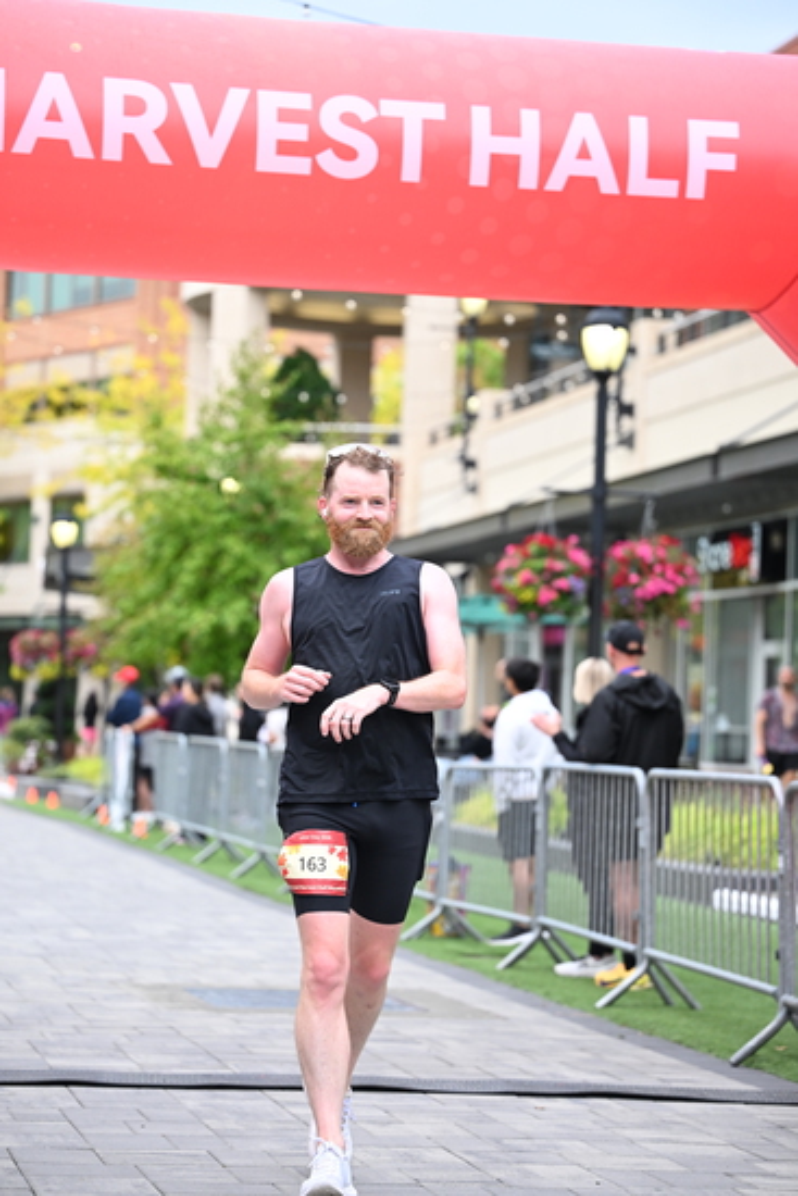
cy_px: 598
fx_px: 3057
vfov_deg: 22.1
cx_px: 399
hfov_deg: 14.9
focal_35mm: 92
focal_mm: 92
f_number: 2.8
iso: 1000
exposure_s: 1/2000
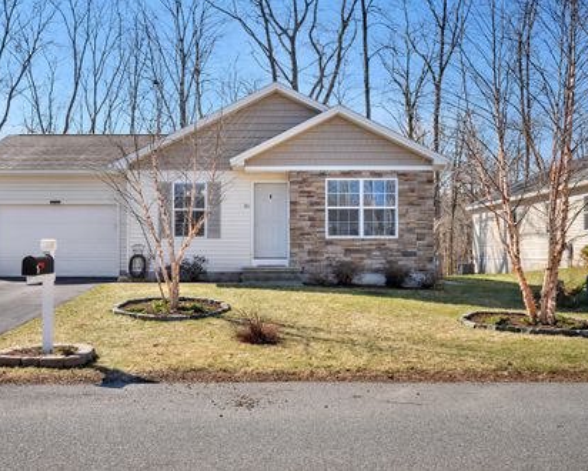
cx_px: 253
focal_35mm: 33
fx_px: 575
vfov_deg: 44.6
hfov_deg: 54.0
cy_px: 236
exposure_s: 1/4000
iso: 500
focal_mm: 29
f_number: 4
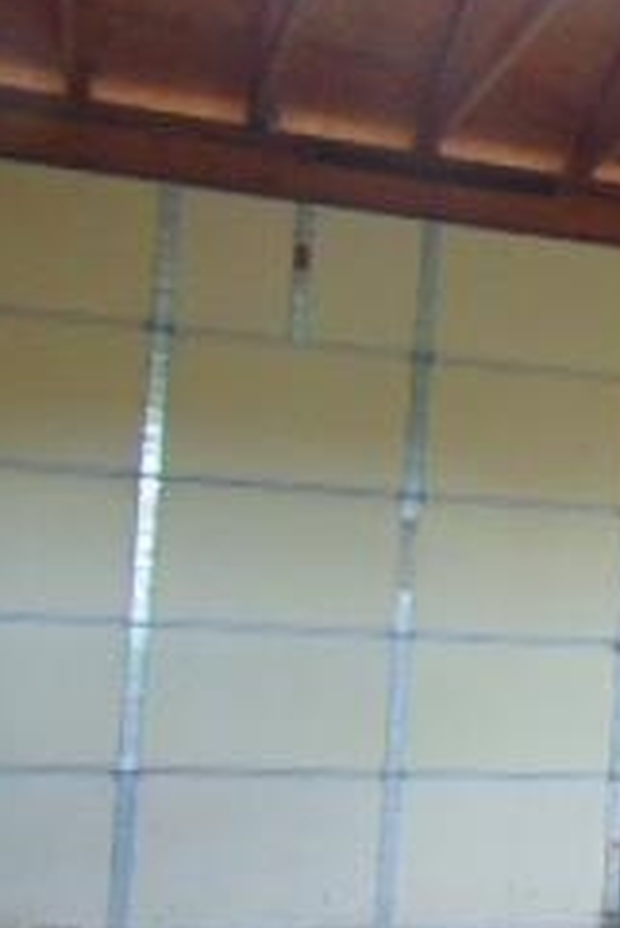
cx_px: 1032
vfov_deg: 29.1
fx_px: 1780
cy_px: 566
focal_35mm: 69
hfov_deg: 17.1
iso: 400
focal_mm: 4.5
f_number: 3
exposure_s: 1/20
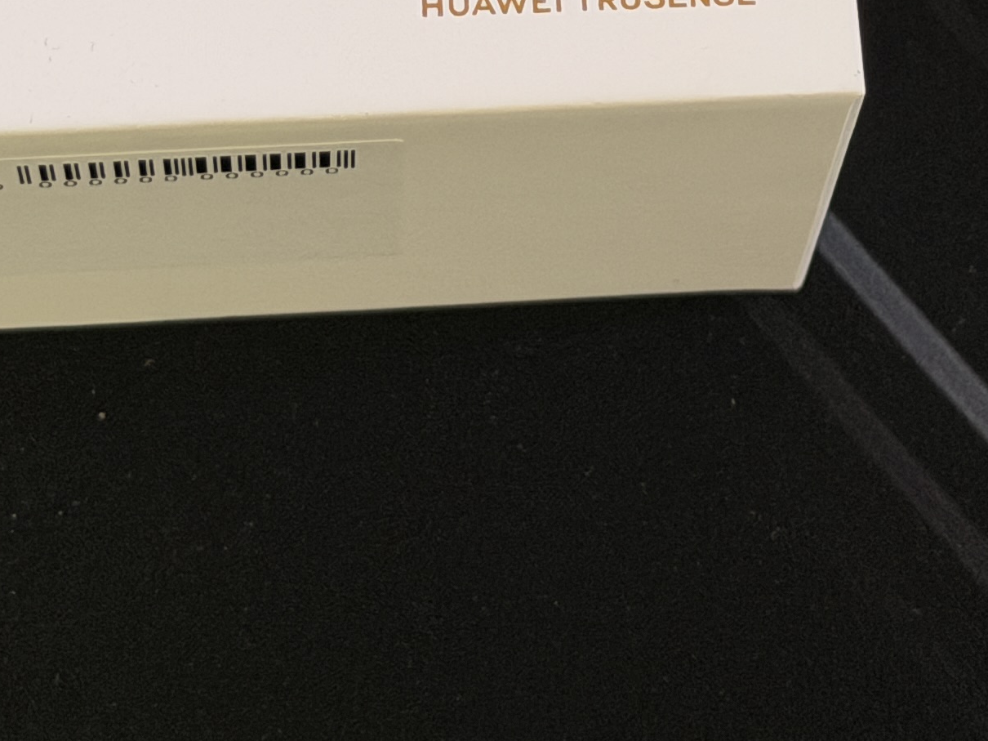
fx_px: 4566
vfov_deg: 9.0
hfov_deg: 12.3
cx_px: 446
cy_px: -470
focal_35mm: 160
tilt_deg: -65.7
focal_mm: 6.76
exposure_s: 1/74
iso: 100
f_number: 1.78
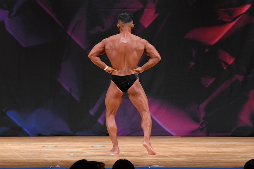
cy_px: 85
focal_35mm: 287
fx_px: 2025
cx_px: 127
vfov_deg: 4.8
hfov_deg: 7.2
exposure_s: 1/400
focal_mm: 190
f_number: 5.6
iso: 3200
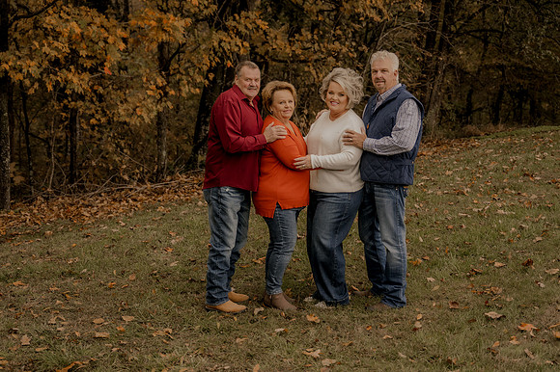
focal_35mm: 70
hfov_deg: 28.9
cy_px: 186
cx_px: 280
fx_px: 1088
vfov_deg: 19.4
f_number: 2.8
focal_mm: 47
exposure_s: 1/125
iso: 250
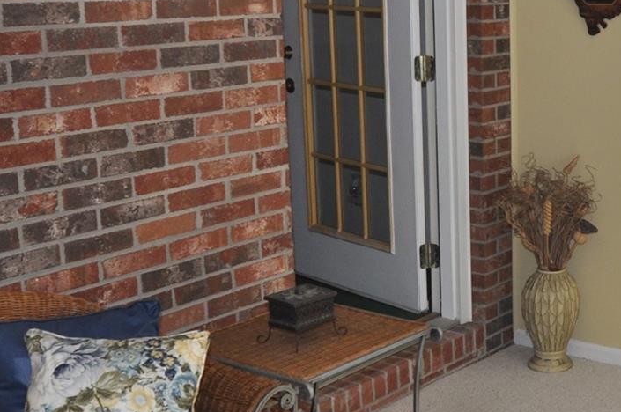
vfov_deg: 22.2
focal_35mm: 61
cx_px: 633
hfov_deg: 30.4
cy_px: 168
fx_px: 1051
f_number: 5.6
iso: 360
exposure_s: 1/125
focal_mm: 14
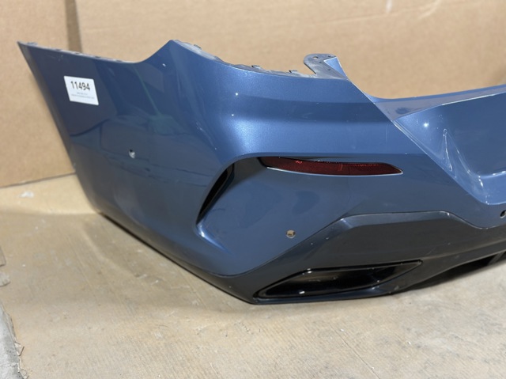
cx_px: 253
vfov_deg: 30.2
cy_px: 190
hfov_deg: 39.7
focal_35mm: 48
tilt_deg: -28.7
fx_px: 701
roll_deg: -1.6
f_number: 1.78
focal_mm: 6.86
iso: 320
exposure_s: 1/33
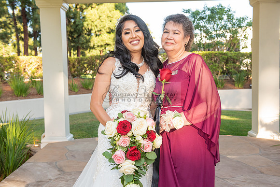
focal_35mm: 48
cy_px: 94
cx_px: 140
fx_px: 373
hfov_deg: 41.1
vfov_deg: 28.1
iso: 400
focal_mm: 48
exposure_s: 1/200
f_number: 5.6
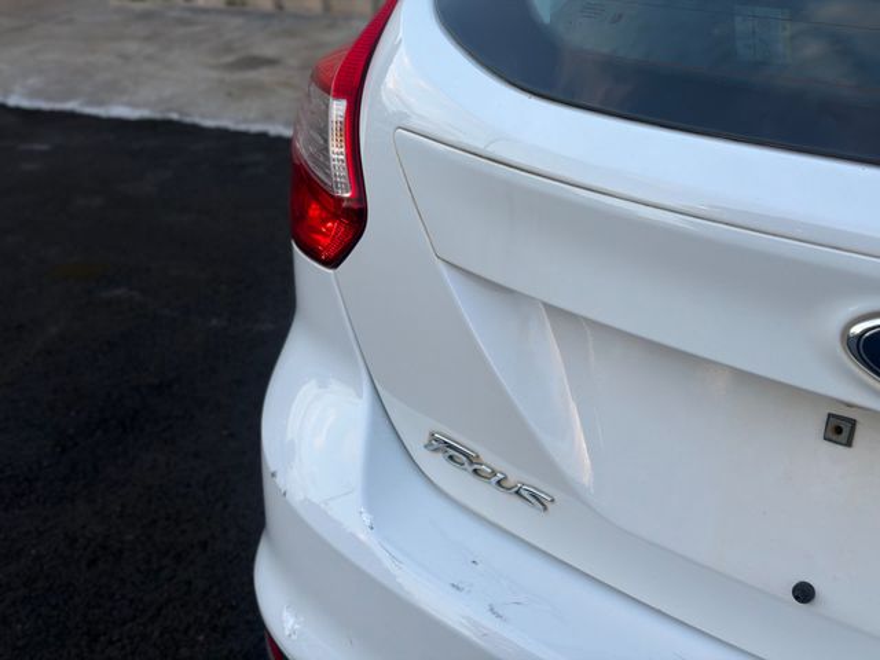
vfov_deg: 30.3
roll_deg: +0.5
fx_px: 1220
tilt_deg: -25.3
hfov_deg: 39.7
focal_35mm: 48
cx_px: 440
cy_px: 330
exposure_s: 1/541
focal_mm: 6.76
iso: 64
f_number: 1.78
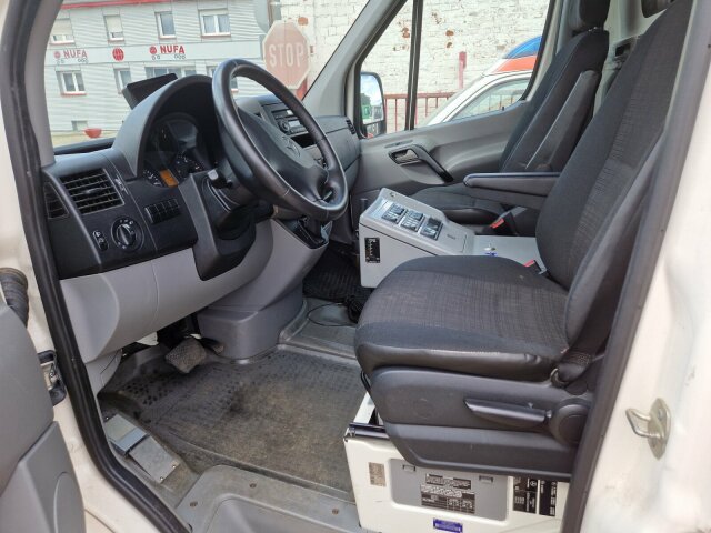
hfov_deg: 73.9
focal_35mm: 23
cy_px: 266
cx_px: 356
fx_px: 472
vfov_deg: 58.9
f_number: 1.8
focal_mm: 5.4
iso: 50
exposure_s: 1/2427
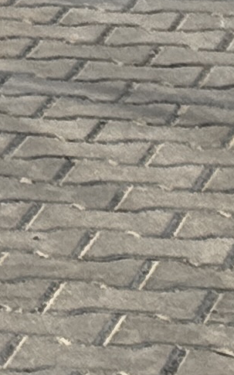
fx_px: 4317
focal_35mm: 423
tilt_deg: +0.4
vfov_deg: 4.7
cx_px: -596
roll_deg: +0.4
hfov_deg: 3.0
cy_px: -777
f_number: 1.78
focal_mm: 6.76
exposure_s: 1/802
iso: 64
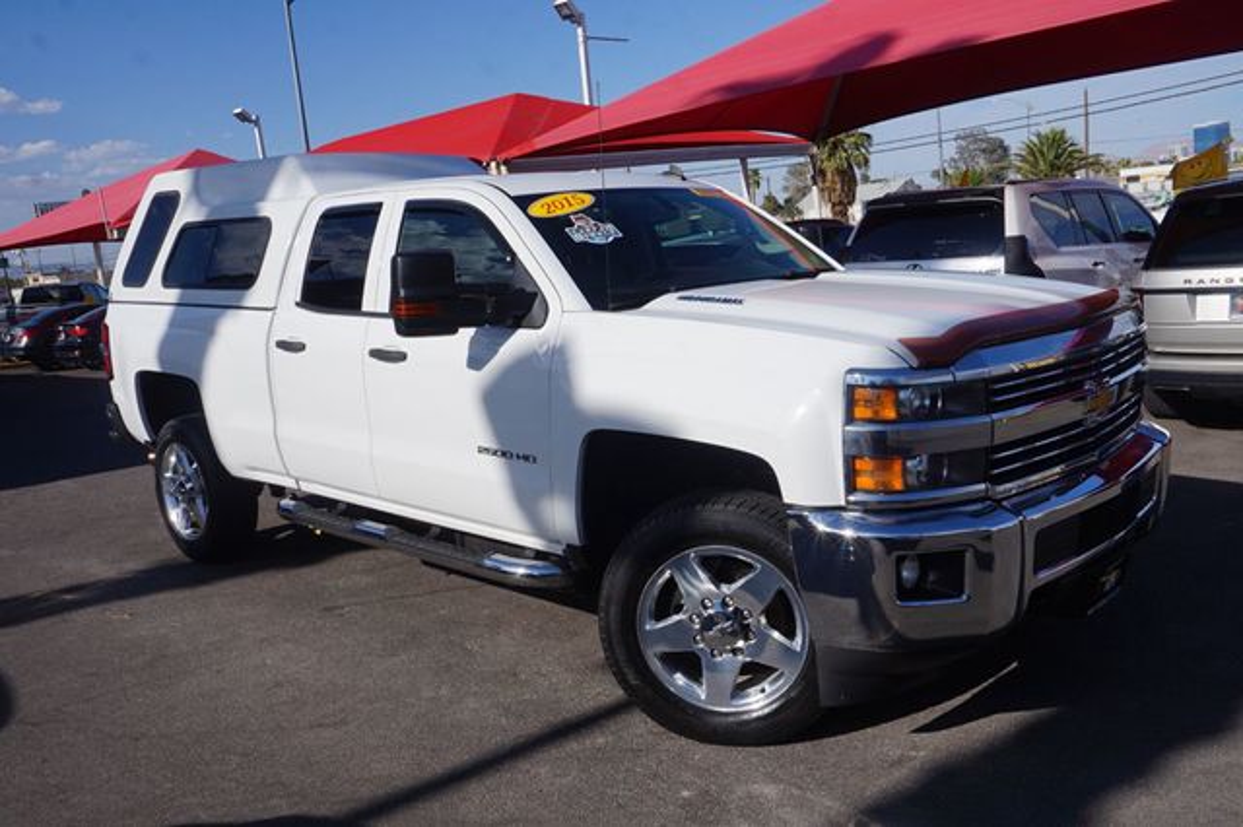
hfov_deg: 59.5
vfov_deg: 41.7
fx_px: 1087
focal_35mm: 32
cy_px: 414
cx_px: 622
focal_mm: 21
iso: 100
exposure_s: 1/160
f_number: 14
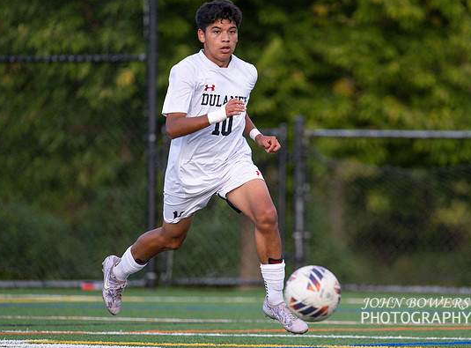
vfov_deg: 2.7
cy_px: 185
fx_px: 7306
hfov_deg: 3.7
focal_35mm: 540
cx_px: 318
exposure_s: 1/2500
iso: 2000
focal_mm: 400
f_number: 4.5
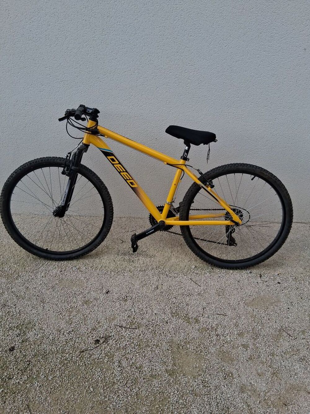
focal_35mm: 26
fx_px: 310
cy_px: 207
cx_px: 155
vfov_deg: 67.3
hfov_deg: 53.1
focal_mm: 3.98
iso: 25
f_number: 1.8
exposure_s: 1/149
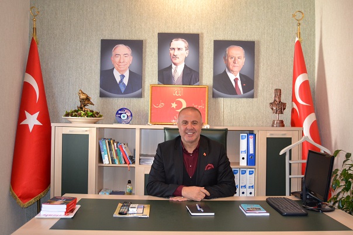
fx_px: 353
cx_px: 176
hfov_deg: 53.2
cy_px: 118
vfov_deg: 36.8
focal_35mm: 36
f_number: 3.8
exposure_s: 1/60
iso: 1000
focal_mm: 24
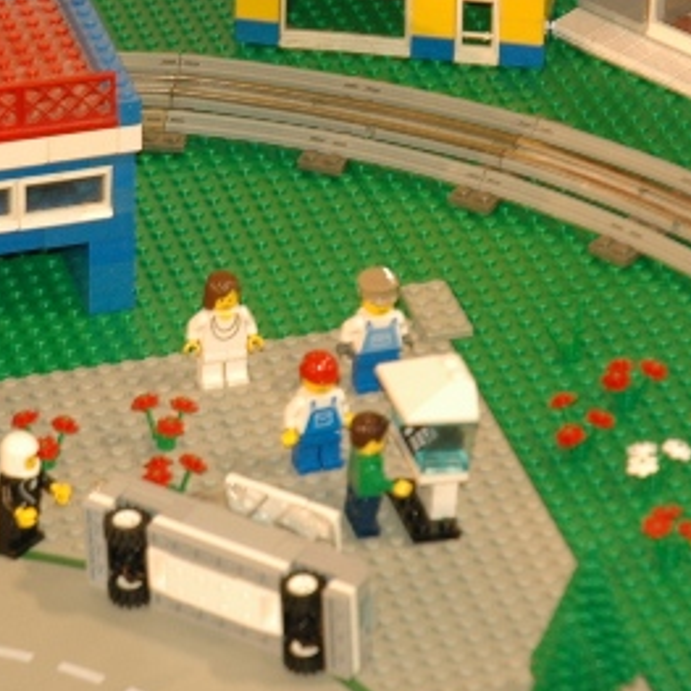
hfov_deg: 6.5
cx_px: 378
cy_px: 159
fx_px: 6120
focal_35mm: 271
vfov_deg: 6.5
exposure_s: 1/60
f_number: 4.5
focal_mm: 70
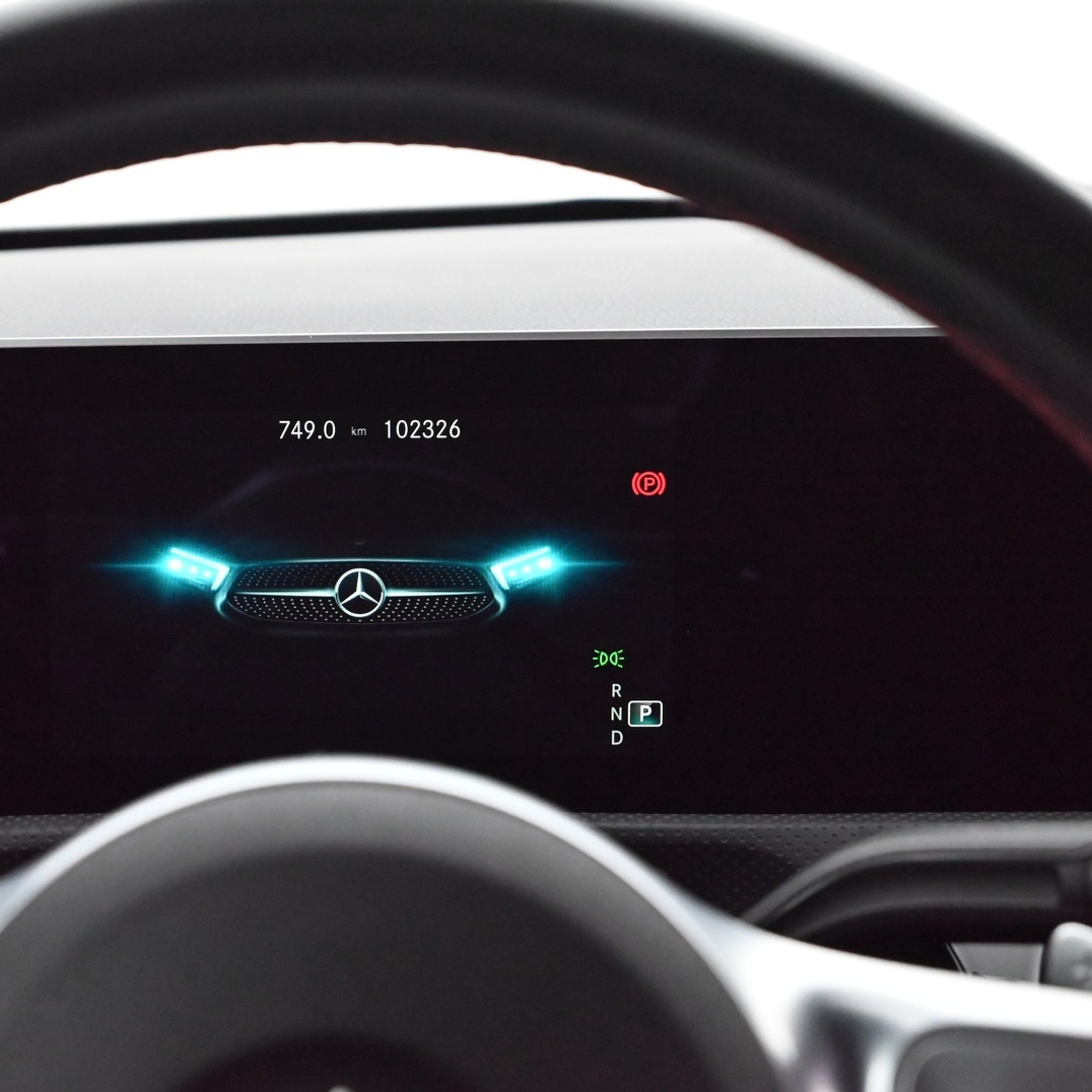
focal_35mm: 64
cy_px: 546
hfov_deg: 26.6
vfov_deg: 26.9
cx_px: 315
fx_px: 2284
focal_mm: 50
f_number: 6.3
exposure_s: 1/60
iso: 12800
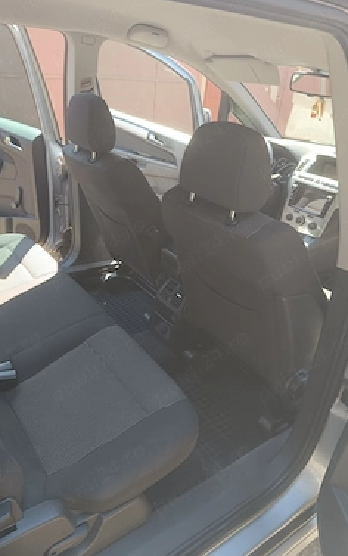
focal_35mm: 27
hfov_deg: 45.9
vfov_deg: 68.4
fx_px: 409
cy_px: 279
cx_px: 149
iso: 59
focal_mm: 5.59
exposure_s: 1/102
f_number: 1.88
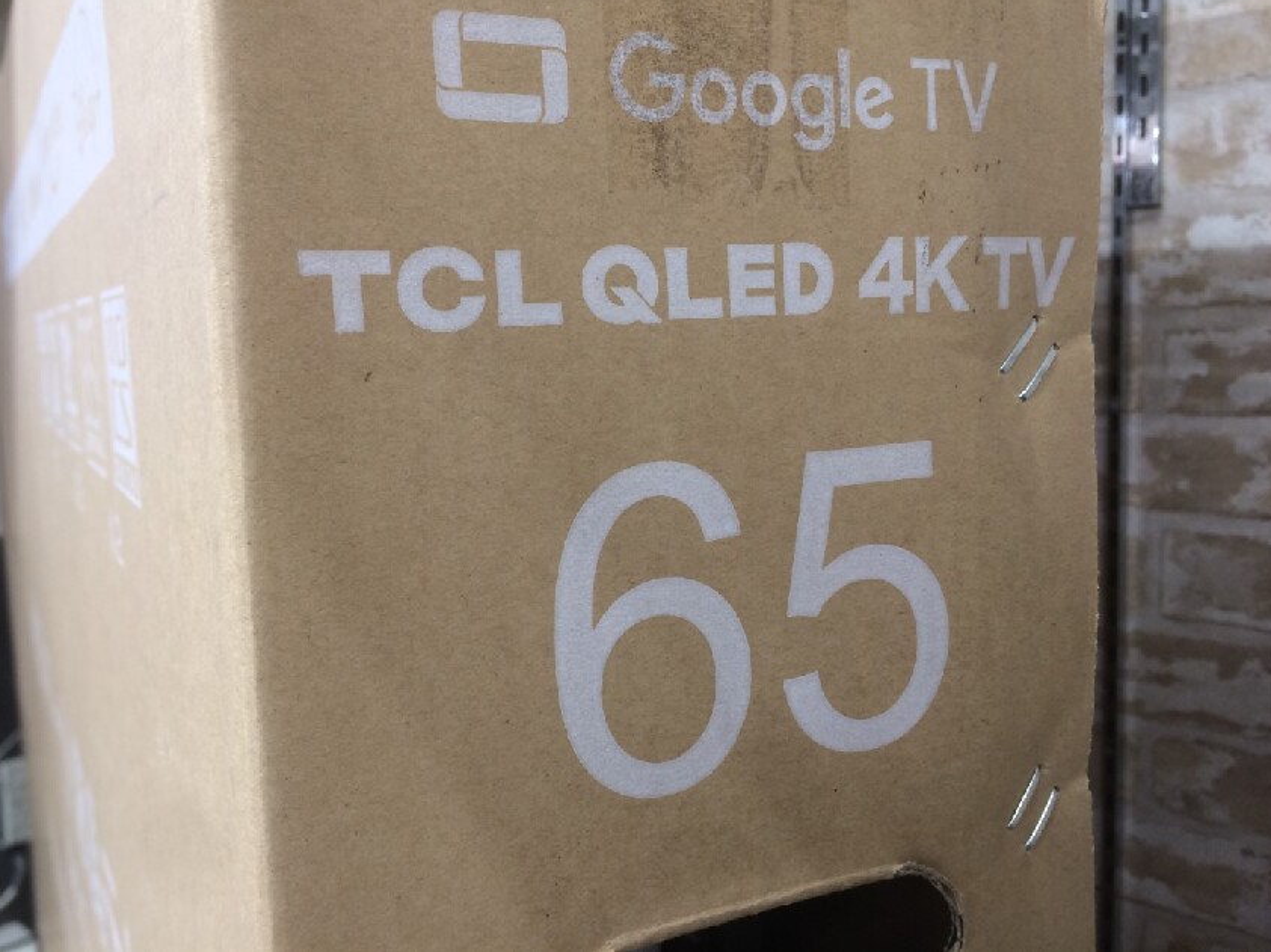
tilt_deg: -7.1
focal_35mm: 31
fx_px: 1138
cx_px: 605
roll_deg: +1.6
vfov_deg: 45.4
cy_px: 444
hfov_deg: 58.3
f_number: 2.2
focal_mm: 4.15
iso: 50
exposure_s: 1/30
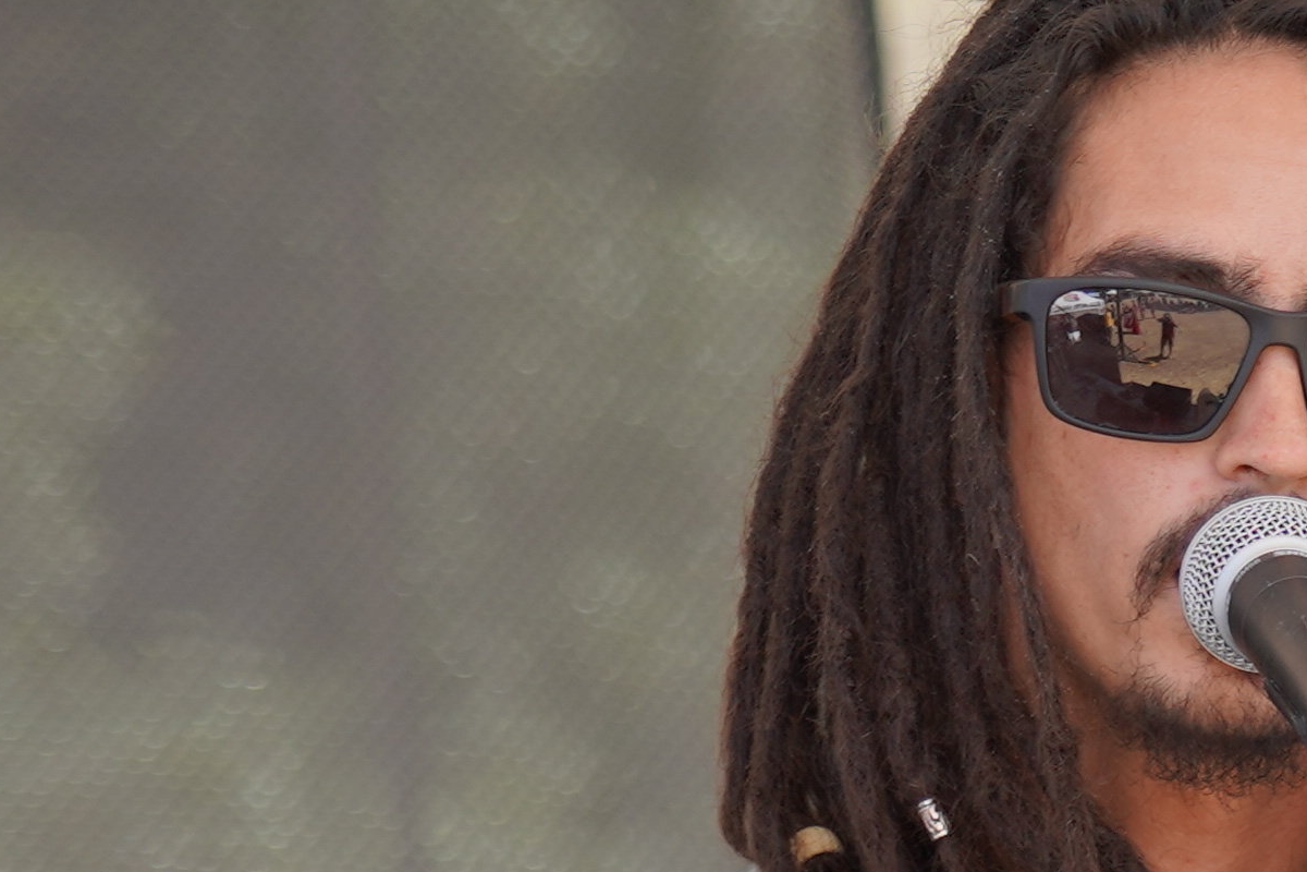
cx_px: 850
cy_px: 748
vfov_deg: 2.6
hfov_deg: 3.9
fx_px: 19059
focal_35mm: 525
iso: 100
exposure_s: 1/200
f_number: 4
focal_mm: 105
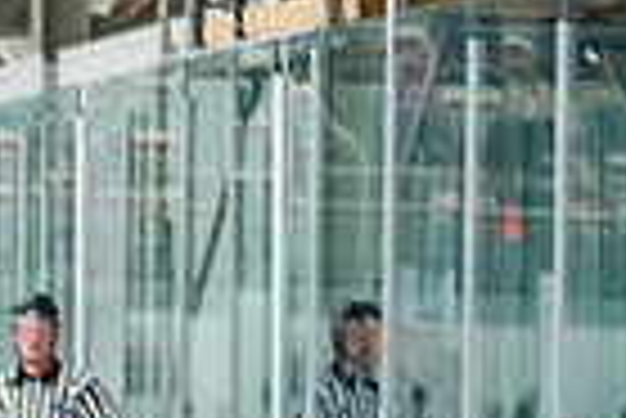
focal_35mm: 406
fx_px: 7067
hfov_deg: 5.0
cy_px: 733
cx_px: -635
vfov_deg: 3.4
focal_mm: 70
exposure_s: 1/640
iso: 1600
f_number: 2.8
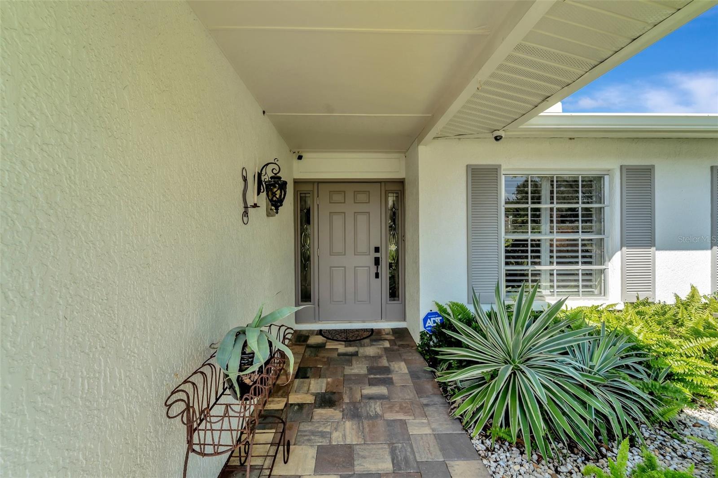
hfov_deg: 104.3
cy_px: 239
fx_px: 279
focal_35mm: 14
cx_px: 359
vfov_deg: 81.2
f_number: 9
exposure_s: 1/200
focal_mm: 14
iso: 250
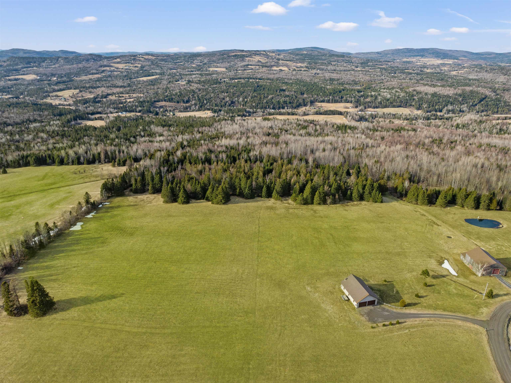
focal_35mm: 24
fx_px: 354
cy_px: 192
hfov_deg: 71.6
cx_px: 256
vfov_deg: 56.8
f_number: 2.8
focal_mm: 12.29
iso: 160
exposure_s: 1/1600
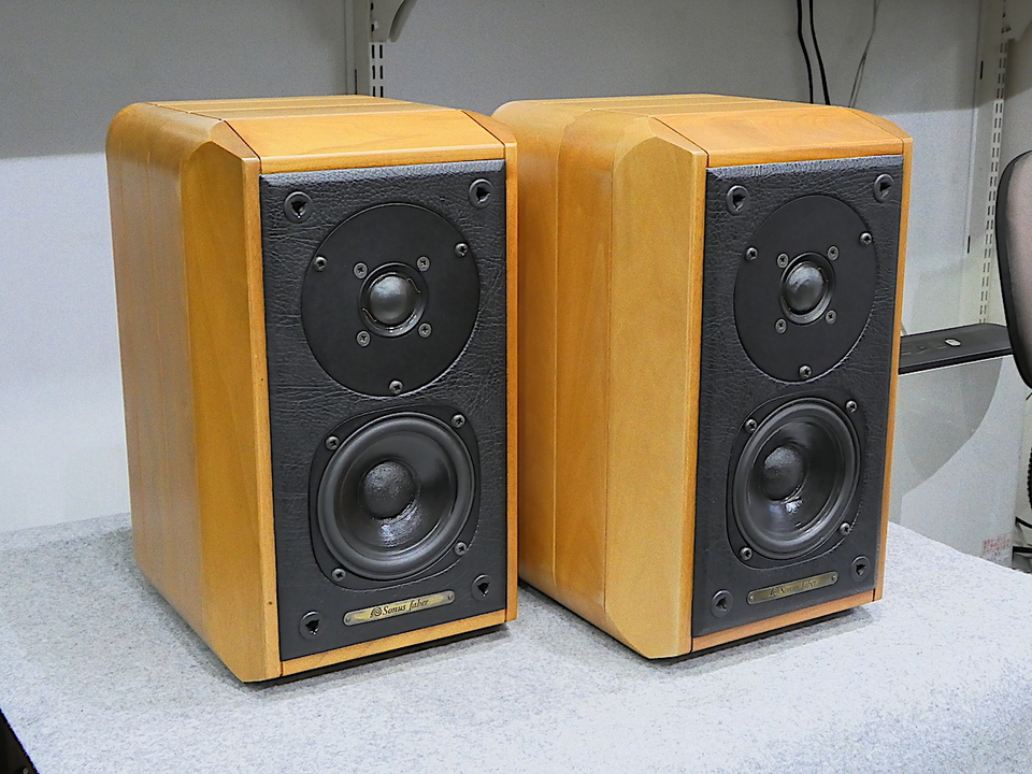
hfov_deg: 40.4
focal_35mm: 47
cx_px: 516
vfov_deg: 30.9
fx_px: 1401
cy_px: 387
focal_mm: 8.4
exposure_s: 1/25
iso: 1600
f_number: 6.3
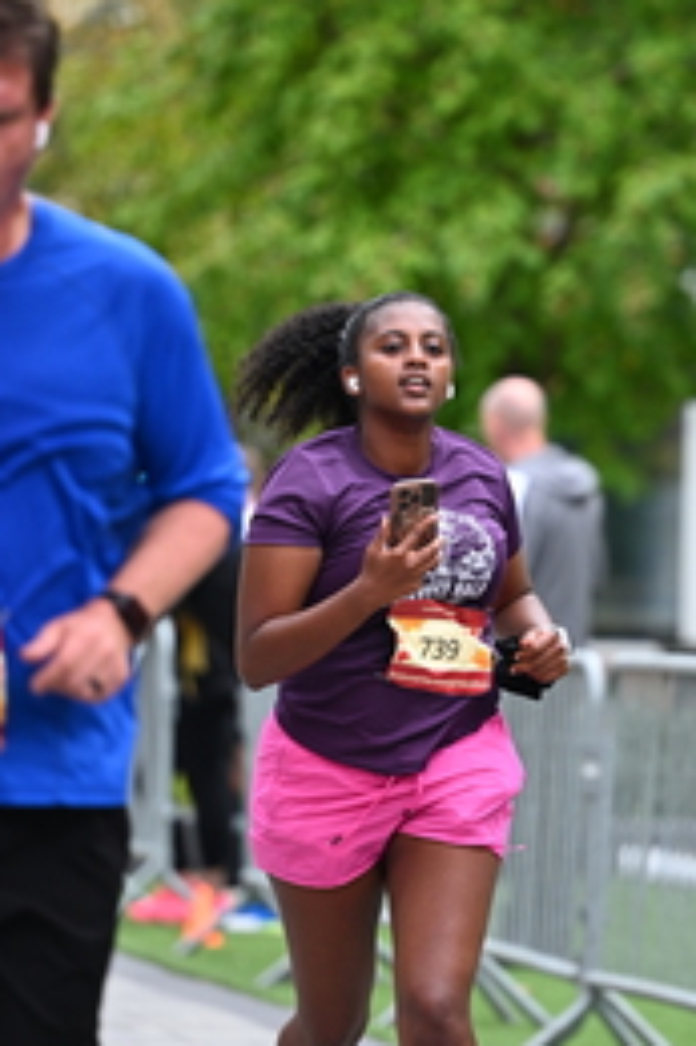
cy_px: 374
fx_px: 9843
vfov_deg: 6.1
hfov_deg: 4.0
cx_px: 557
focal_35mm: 339
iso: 640
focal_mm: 160
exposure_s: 1/2000
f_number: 2.8
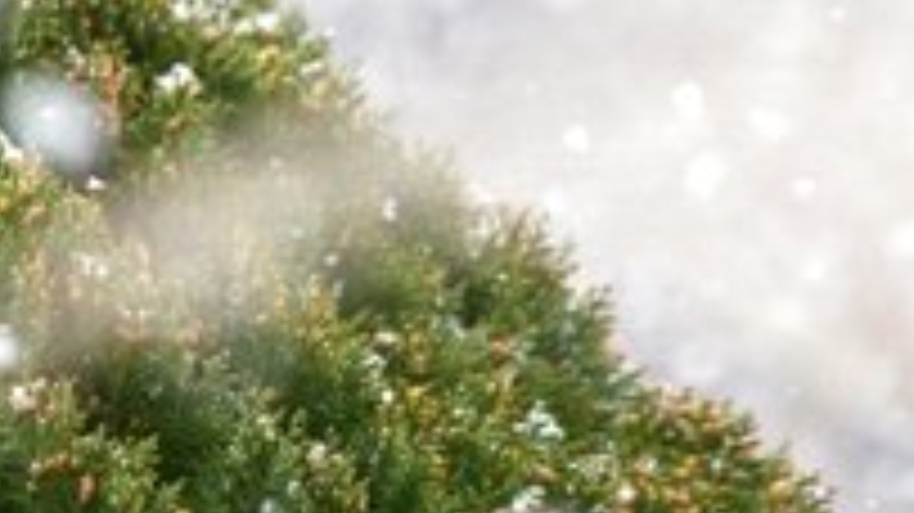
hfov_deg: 2.8
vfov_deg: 1.6
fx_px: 18751
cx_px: 32
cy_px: 272
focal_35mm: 774
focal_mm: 200
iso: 1000
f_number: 6.3
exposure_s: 1/320
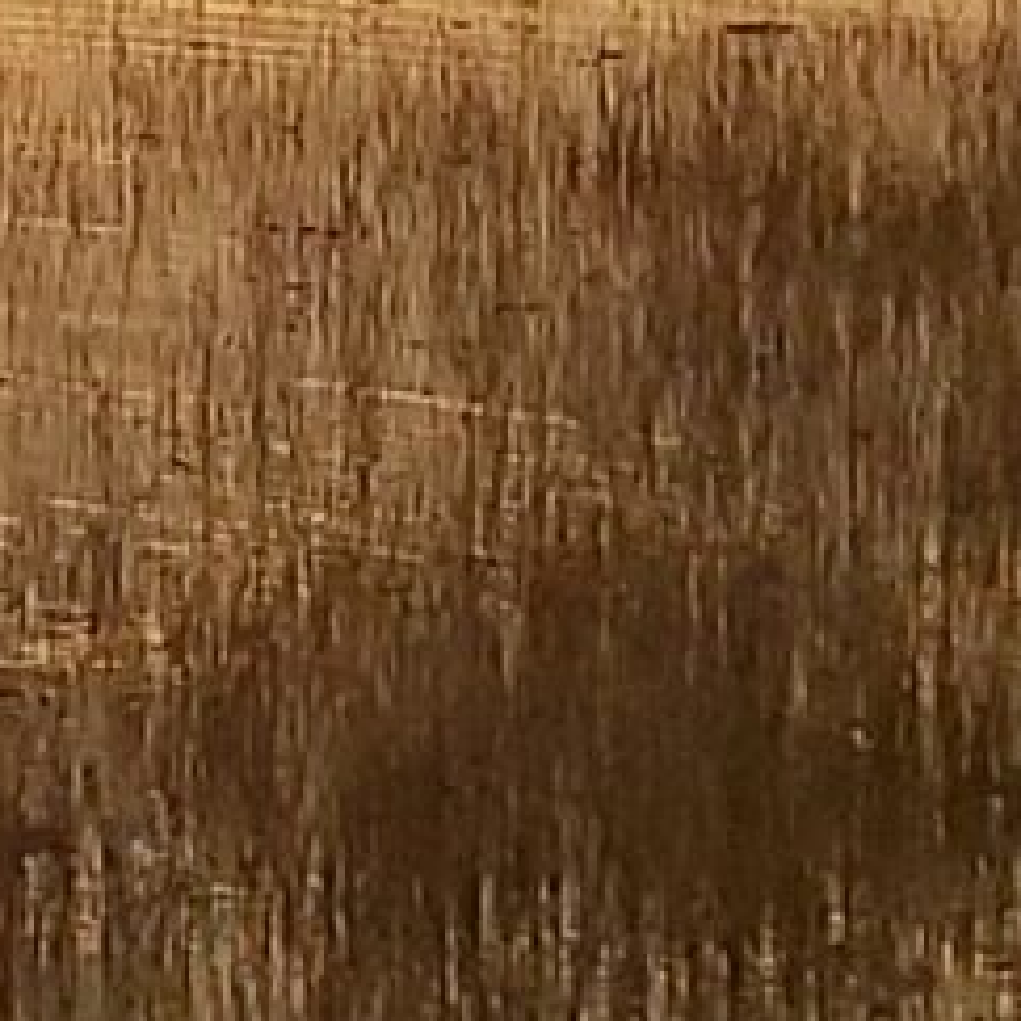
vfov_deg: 6.8
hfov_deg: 7.0
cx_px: -1088
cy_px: -1500
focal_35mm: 242
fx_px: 8075
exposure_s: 1/2963
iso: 64
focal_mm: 3.92
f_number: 1.7
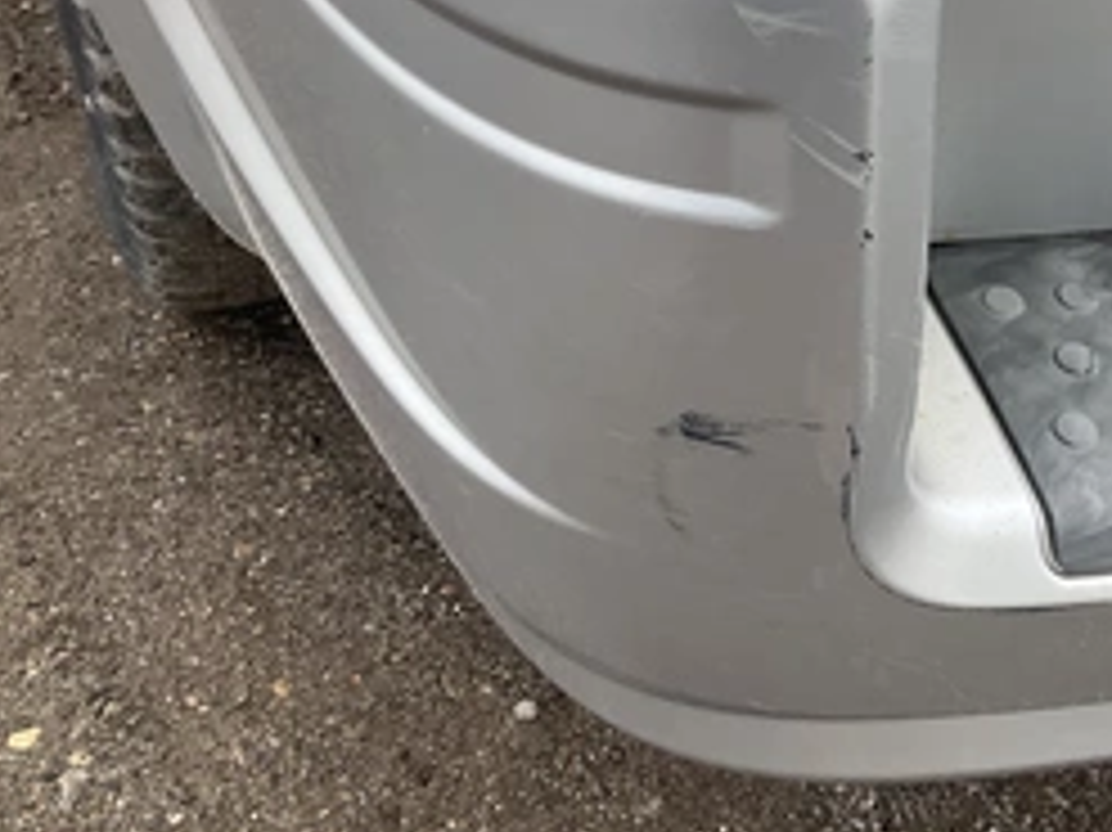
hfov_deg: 39.3
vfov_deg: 30.7
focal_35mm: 47
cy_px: 306
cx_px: 837
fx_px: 1509
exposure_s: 1/545
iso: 25
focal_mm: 3
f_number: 1.8
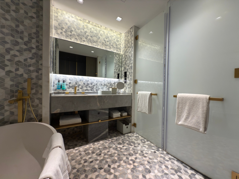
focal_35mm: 14
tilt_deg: +0.3
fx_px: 97
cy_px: 90
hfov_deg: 102.1
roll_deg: -1.1
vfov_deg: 85.7
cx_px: 120
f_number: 2.2
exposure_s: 1/50
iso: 64
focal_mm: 2.22
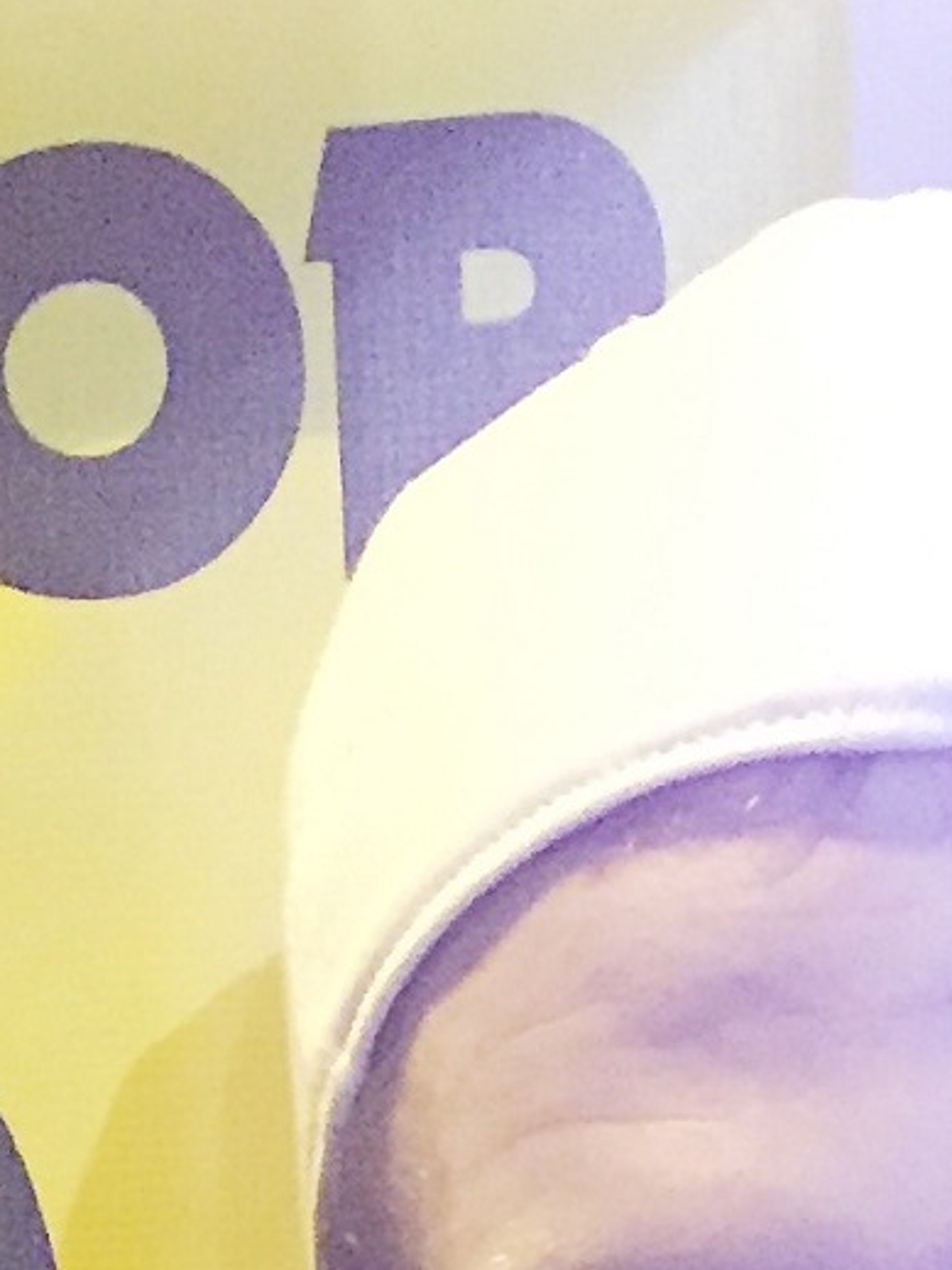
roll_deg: -0.6
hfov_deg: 9.9
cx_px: 321
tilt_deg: -8.5
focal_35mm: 149
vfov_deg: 11.6
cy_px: 2738
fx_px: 5466
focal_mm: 4.15
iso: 400
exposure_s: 1/15
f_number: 2.2
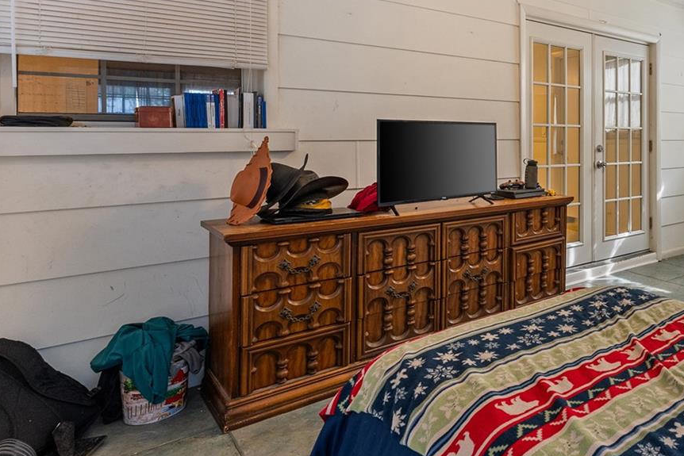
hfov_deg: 58.1
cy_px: 138
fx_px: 494
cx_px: 631
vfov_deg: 48.4
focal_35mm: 26
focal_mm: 14
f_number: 9
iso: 640
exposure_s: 1/10
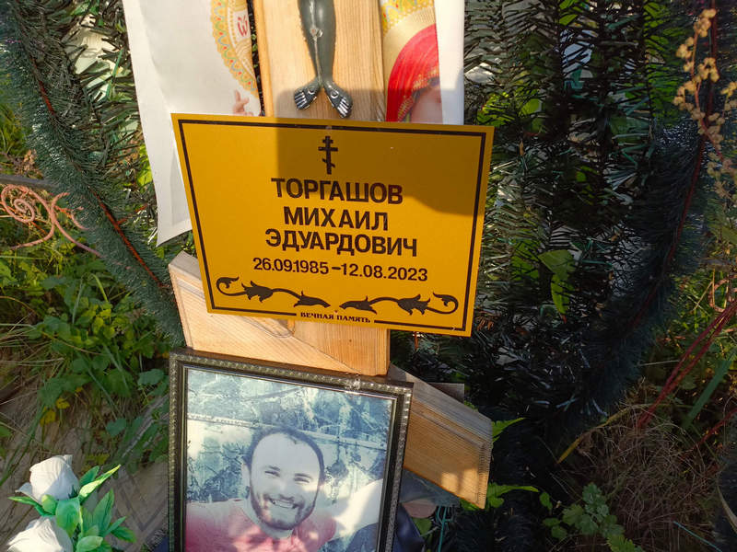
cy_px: 276
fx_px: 532
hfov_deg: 69.4
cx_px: 368
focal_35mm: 25
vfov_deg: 54.9
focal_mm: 4.76
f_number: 1.69
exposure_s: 1/309
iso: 108
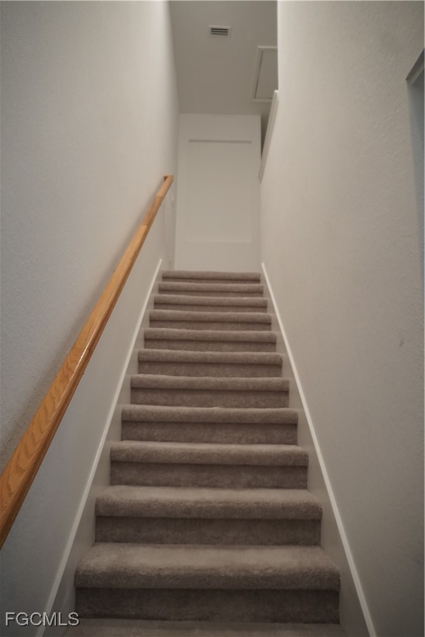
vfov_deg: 67.4
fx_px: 478
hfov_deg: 47.9
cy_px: 318
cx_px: 212
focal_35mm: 27
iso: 4000
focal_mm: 18
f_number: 3.5
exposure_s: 1/250
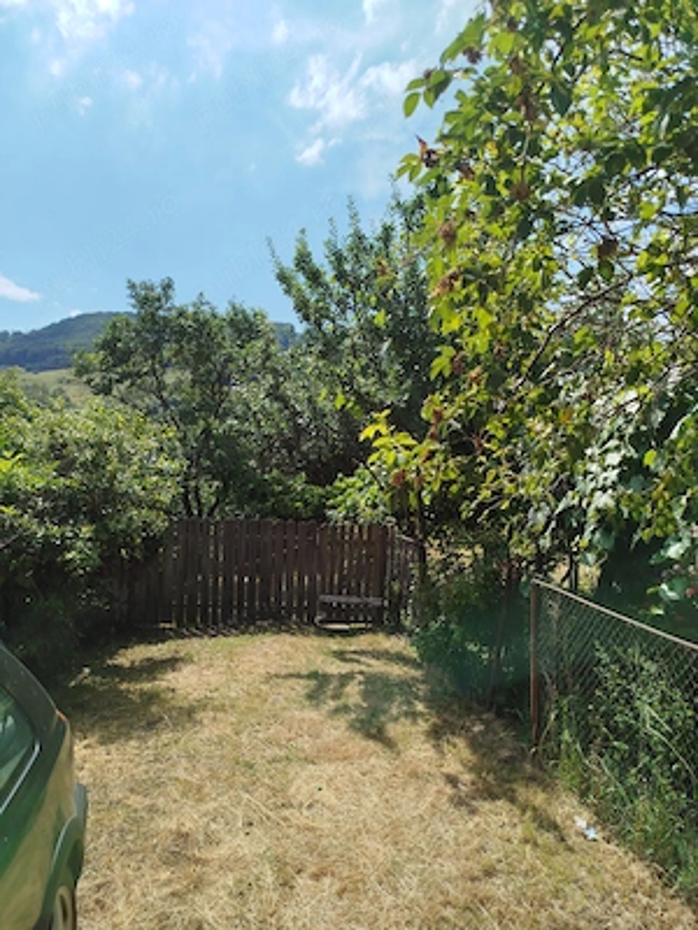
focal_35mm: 24
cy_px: 465
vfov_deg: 71.6
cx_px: 349
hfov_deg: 56.8
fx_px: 645
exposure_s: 1/1757
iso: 50
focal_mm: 5.31
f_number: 1.7
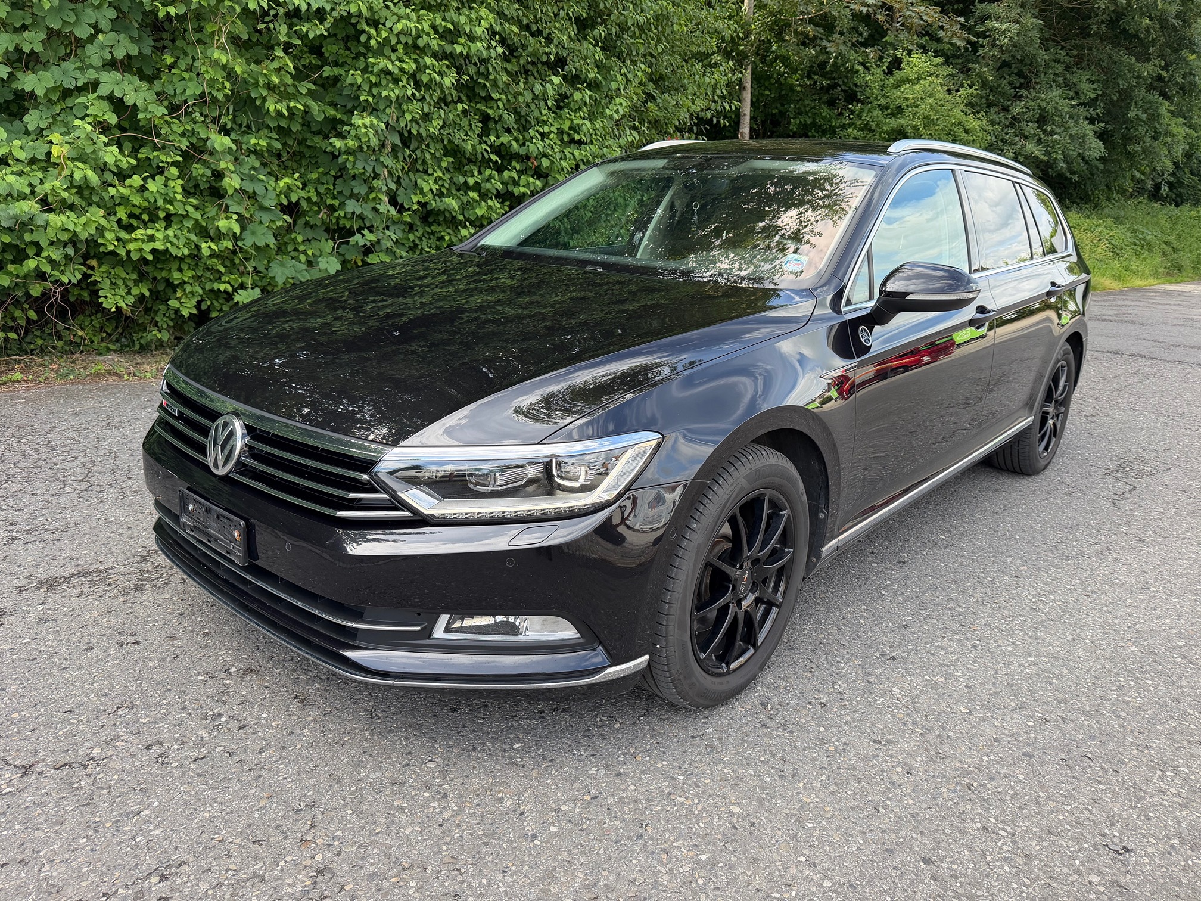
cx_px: 600
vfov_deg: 56.8
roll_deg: +0.1
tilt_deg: -16.1
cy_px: 450
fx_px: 833
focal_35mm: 24
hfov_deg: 71.6
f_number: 1.78
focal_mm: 6.76
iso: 100
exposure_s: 1/805
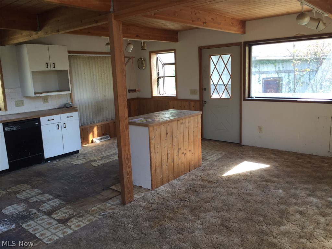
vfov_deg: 48.2
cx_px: 166
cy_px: 124
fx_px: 278
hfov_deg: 61.7
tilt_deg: -9.3
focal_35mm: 29
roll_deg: +1.6
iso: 32
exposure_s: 1/40
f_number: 2.2
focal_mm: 4.15
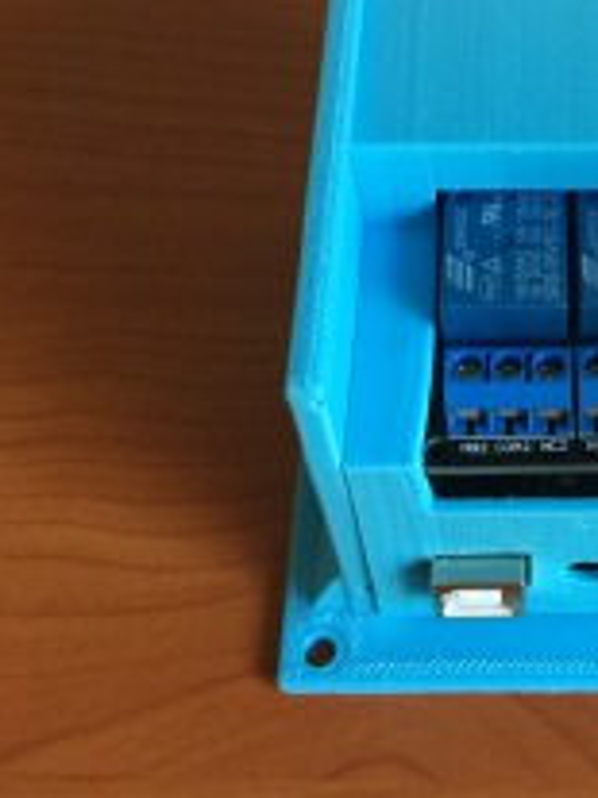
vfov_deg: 34.3
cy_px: 339
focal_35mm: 56
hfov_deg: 25.2
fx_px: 1291
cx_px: 544
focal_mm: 4.15
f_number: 2.2
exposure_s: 1/17
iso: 100
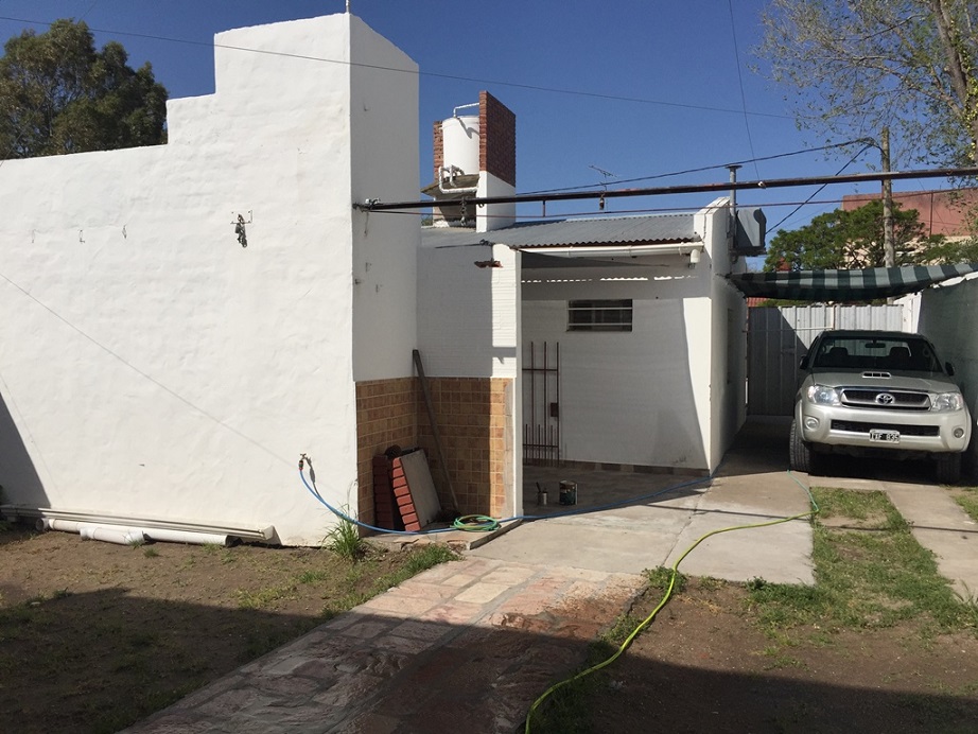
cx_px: 489
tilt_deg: -0.9
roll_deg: -0.4
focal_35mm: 29
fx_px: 820
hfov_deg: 61.6
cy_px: 367
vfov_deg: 48.2
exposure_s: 1/6623
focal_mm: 4.15
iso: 32
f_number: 2.2
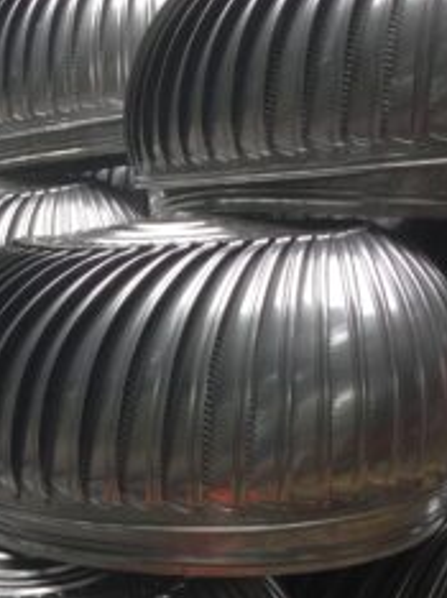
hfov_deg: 22.8
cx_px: 18
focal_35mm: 62
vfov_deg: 31.0
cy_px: 402
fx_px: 1069
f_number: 2.4
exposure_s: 1/261
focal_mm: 3.3
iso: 25
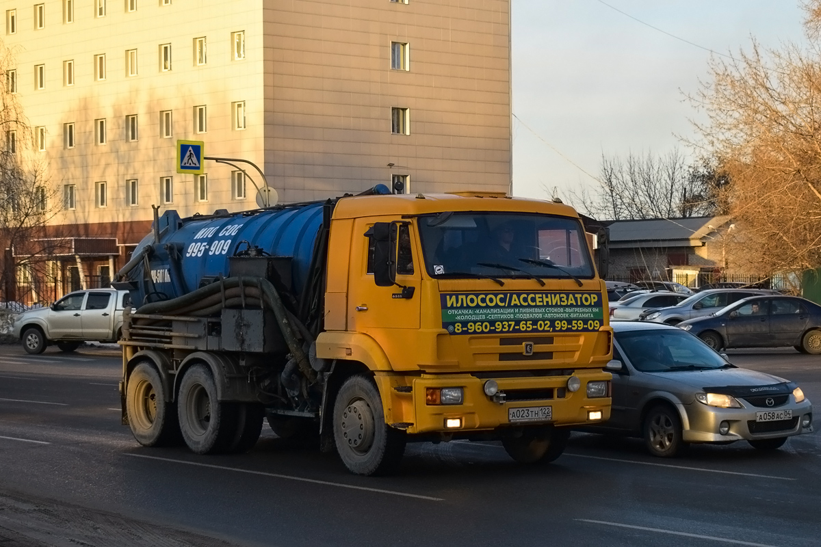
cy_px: 274
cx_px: 410
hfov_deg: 35.1
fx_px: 1300
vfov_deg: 23.8
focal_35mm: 57
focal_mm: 38
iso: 400
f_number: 5.6
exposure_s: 1/800
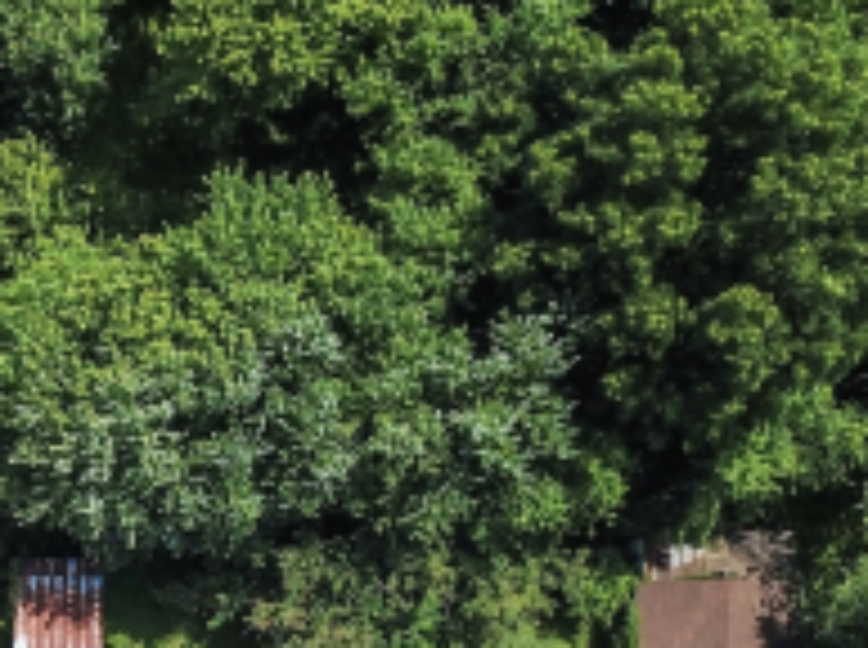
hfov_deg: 19.8
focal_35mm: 90
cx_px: -313
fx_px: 2253
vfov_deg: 14.8
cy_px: 1058
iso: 100
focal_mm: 4.73
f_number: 2.2
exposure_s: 1/80
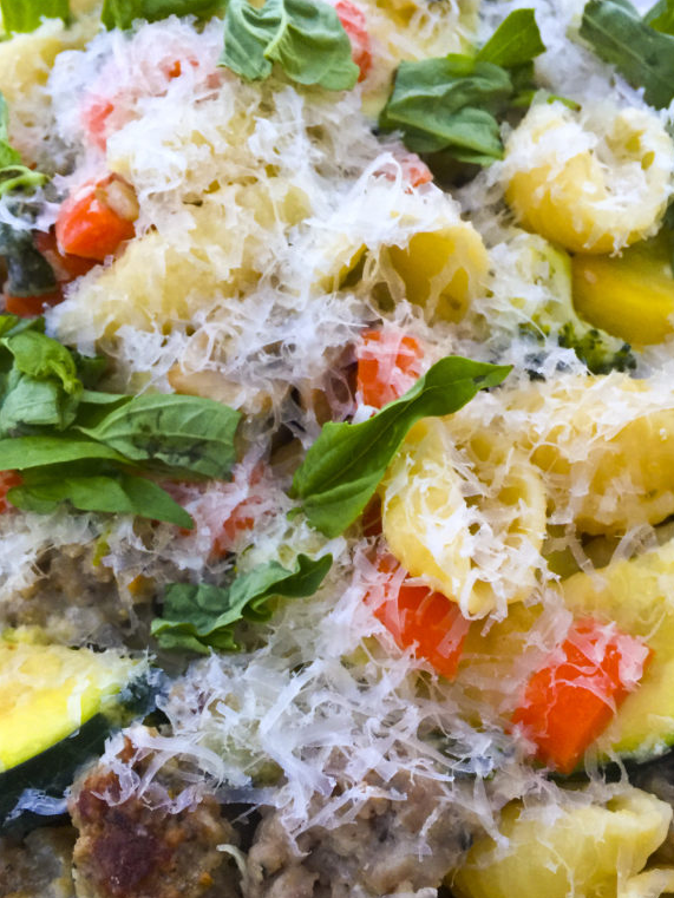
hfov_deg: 36.7
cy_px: 536
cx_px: 405
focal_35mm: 39
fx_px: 1012
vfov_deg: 47.6
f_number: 2.2
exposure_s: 1/8
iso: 100
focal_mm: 4.15
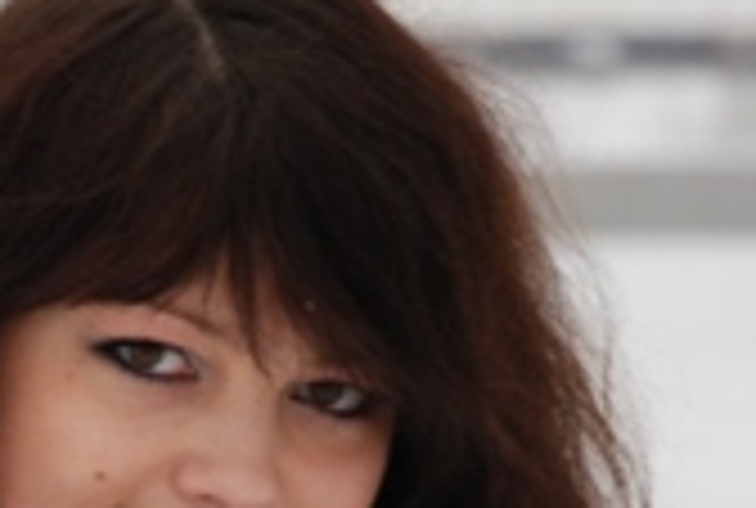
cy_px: 602
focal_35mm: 641
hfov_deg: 3.2
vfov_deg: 2.2
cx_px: -180
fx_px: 13497
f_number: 5.6
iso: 200
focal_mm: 90
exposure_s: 1/160
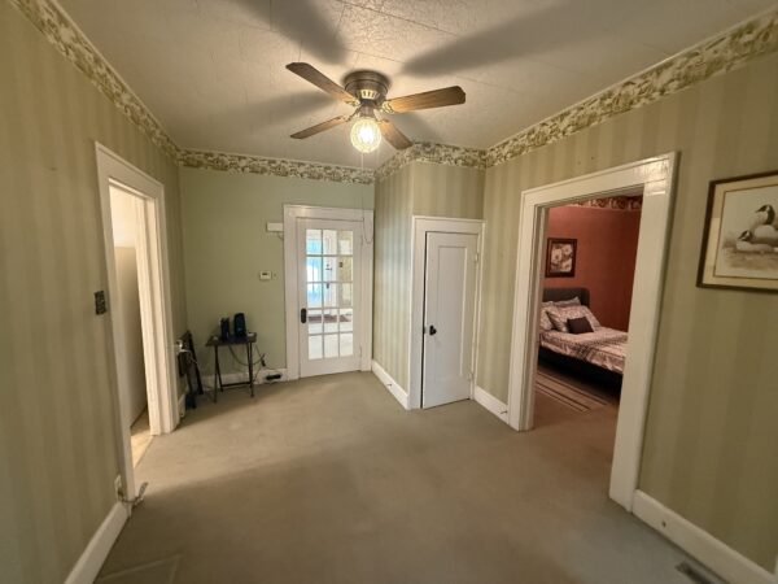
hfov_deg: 102.1
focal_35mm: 14
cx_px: 389
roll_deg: -1.3
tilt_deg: -5.5
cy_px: 292
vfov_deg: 85.7
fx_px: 315
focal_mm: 2.22
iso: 640
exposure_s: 1/60
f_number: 2.2
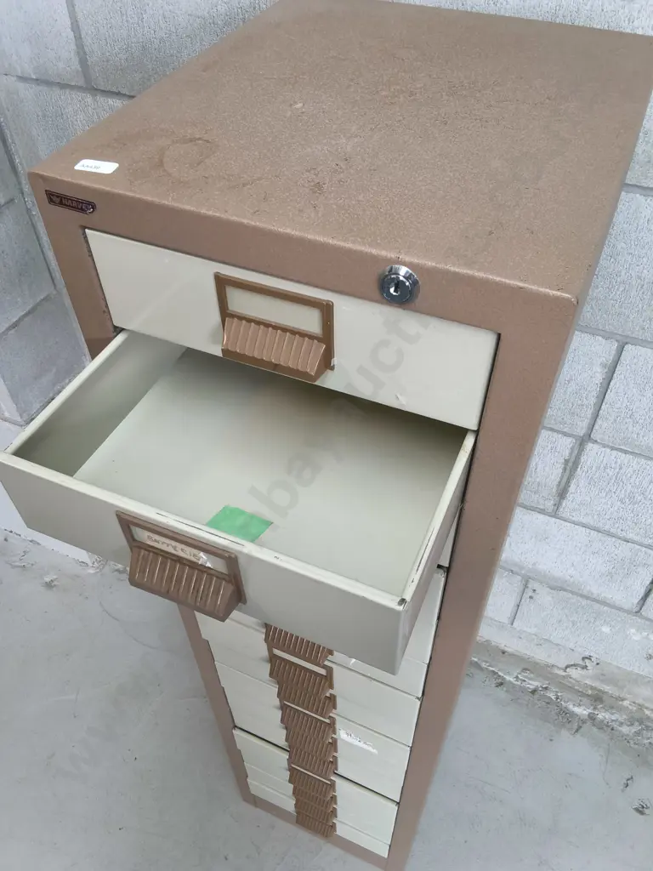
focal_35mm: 27
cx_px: 326
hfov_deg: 51.4
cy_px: 436
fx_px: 679
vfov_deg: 65.3
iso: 160
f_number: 2
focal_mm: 2.87
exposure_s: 1/100
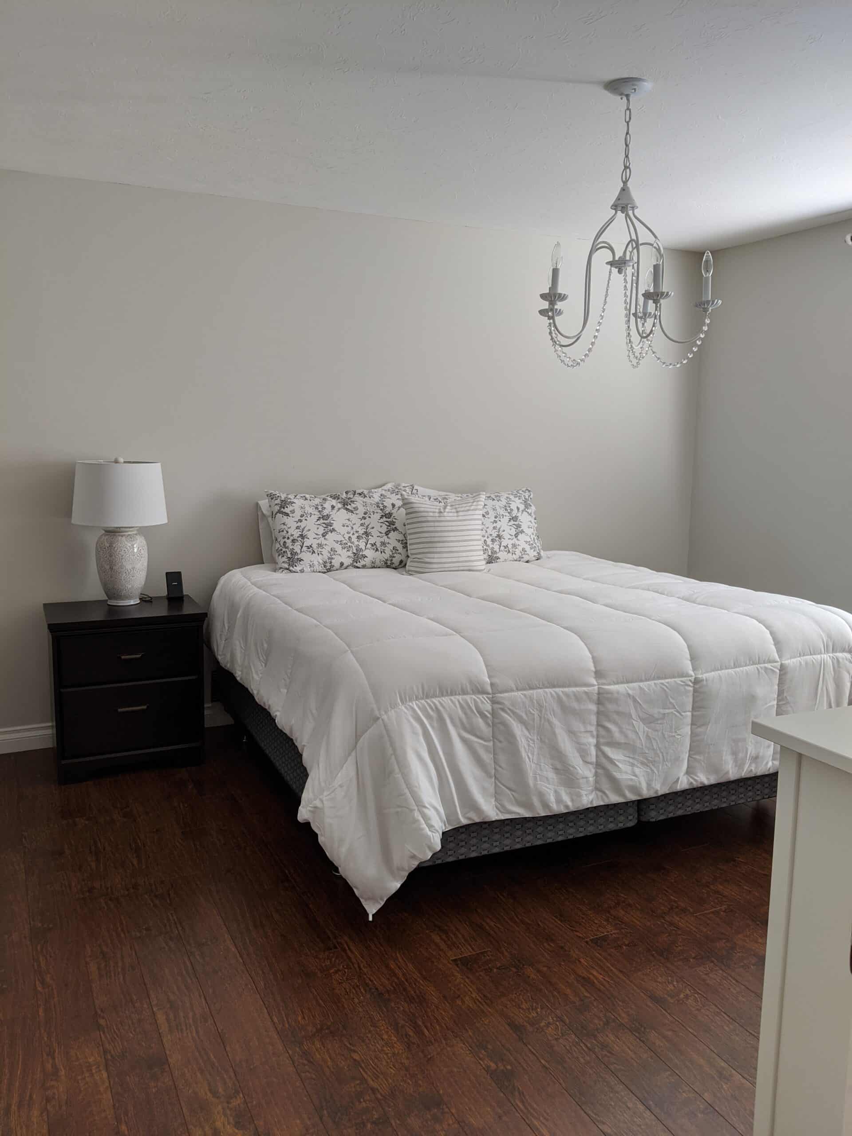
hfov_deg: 51.4
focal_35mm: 27
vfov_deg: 65.3
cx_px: 426
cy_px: 568
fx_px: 886
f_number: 1.8
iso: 53
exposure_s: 1/24
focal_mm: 4.44
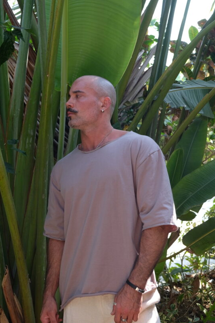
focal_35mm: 46
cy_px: 159
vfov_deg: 42.8
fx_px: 412
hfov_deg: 29.2
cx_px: 110
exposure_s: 1/250
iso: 250
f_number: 3.2
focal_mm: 20.5
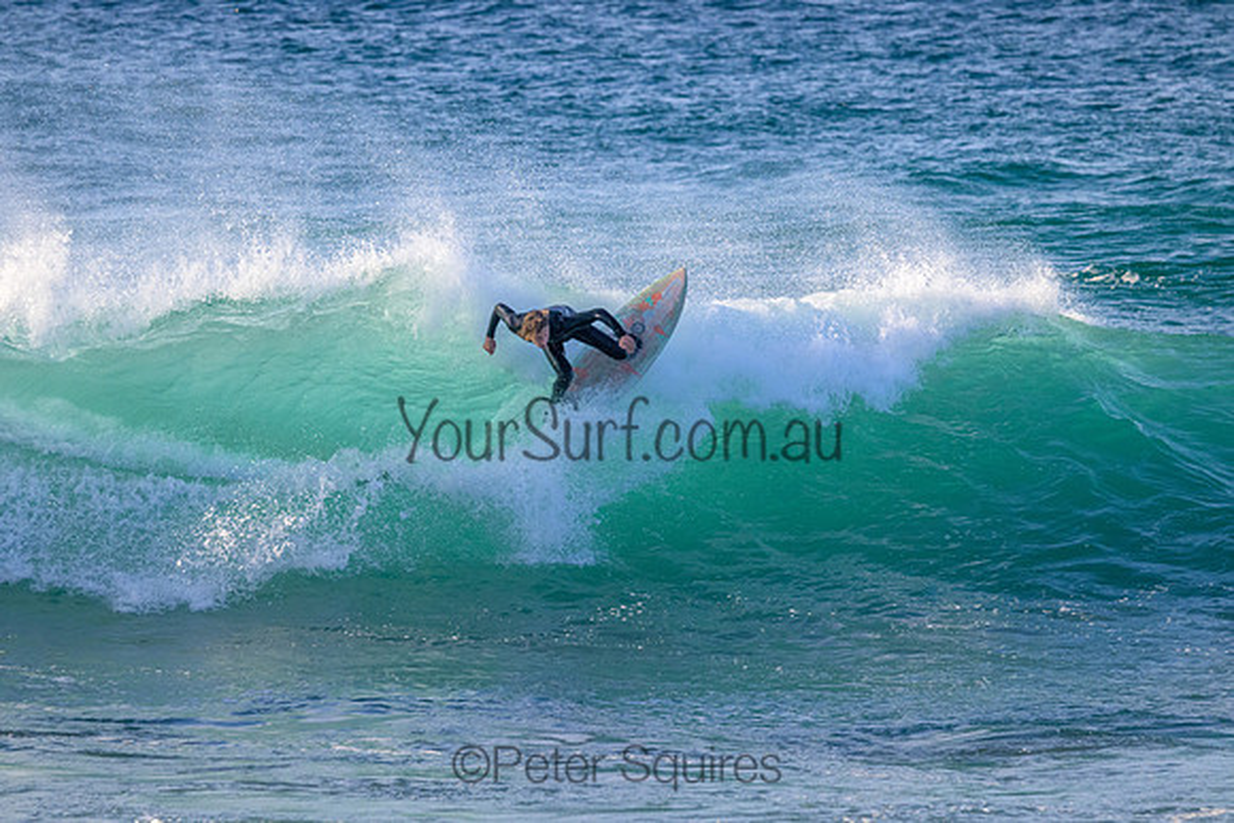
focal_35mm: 460
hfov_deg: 4.5
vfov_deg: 3.0
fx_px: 15771
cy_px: 412
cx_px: 617
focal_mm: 460
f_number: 10
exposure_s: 1/2000
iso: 2800
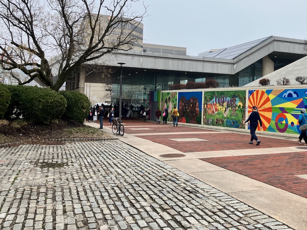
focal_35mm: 36
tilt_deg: +1.8
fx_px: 319
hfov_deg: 50.9
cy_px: 90
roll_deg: -2.7
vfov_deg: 39.5
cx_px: 189
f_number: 1.8
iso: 32
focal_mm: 3.99
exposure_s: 1/1389
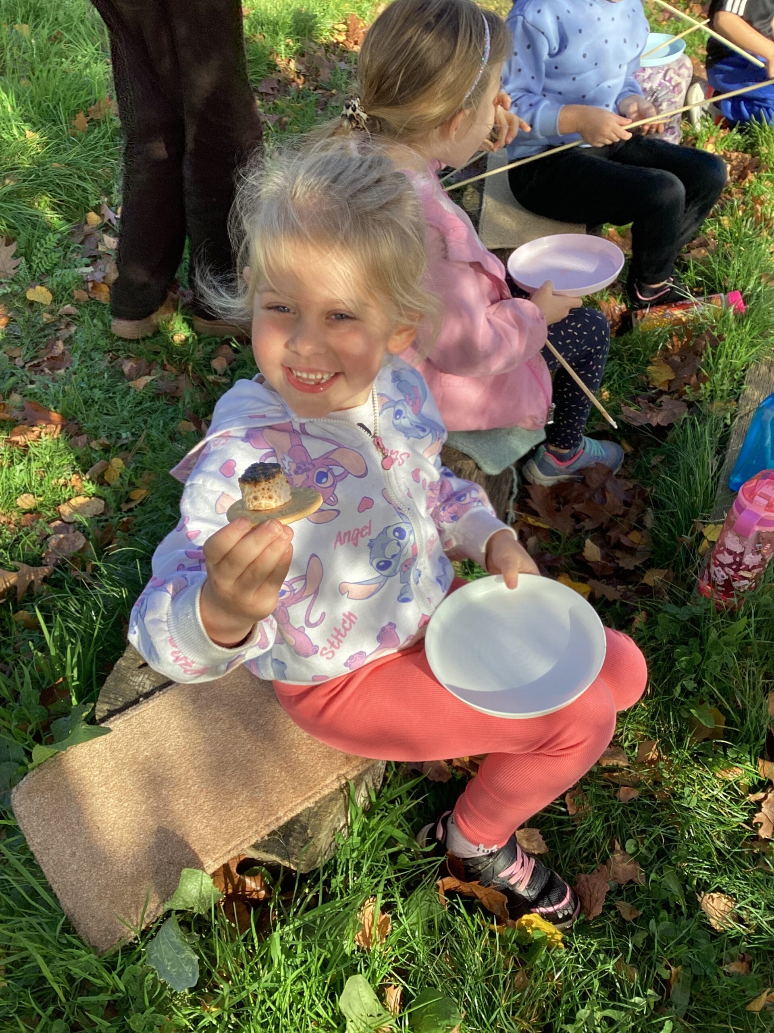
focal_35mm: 31
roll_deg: -0.4
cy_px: 516
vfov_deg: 58.4
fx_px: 924
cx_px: 387
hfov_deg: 45.4
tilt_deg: -43.5
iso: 25
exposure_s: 1/399
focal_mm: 3.3
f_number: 2.4
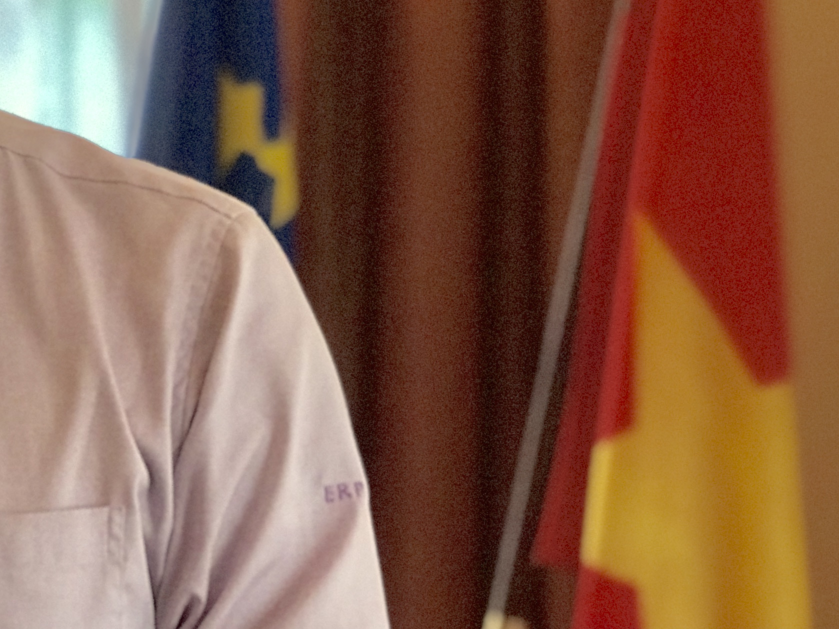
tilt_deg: +2.2
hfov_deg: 14.2
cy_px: 28
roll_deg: -0.9
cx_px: 40
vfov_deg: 10.7
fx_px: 3320
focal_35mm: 137
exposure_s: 1/50
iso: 320
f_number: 2.8
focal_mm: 6.6
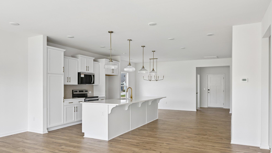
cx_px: 139
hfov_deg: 71.9
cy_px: 86
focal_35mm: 26
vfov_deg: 44.3
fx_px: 188
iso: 220
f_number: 8
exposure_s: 1/25
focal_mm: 24
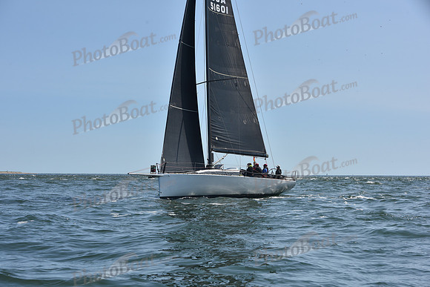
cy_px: 144
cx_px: 215
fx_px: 836
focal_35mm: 70
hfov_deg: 28.8
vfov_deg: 19.5
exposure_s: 1/1250
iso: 250
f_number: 9
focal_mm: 70
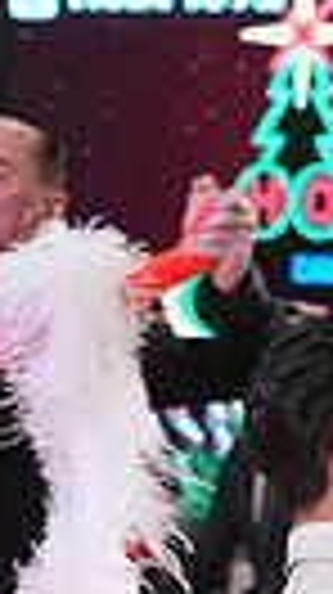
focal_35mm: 437
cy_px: 1215
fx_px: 6877
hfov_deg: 2.8
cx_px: 421
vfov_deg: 4.9
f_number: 6.3
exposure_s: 1/200
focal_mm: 95
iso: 4000
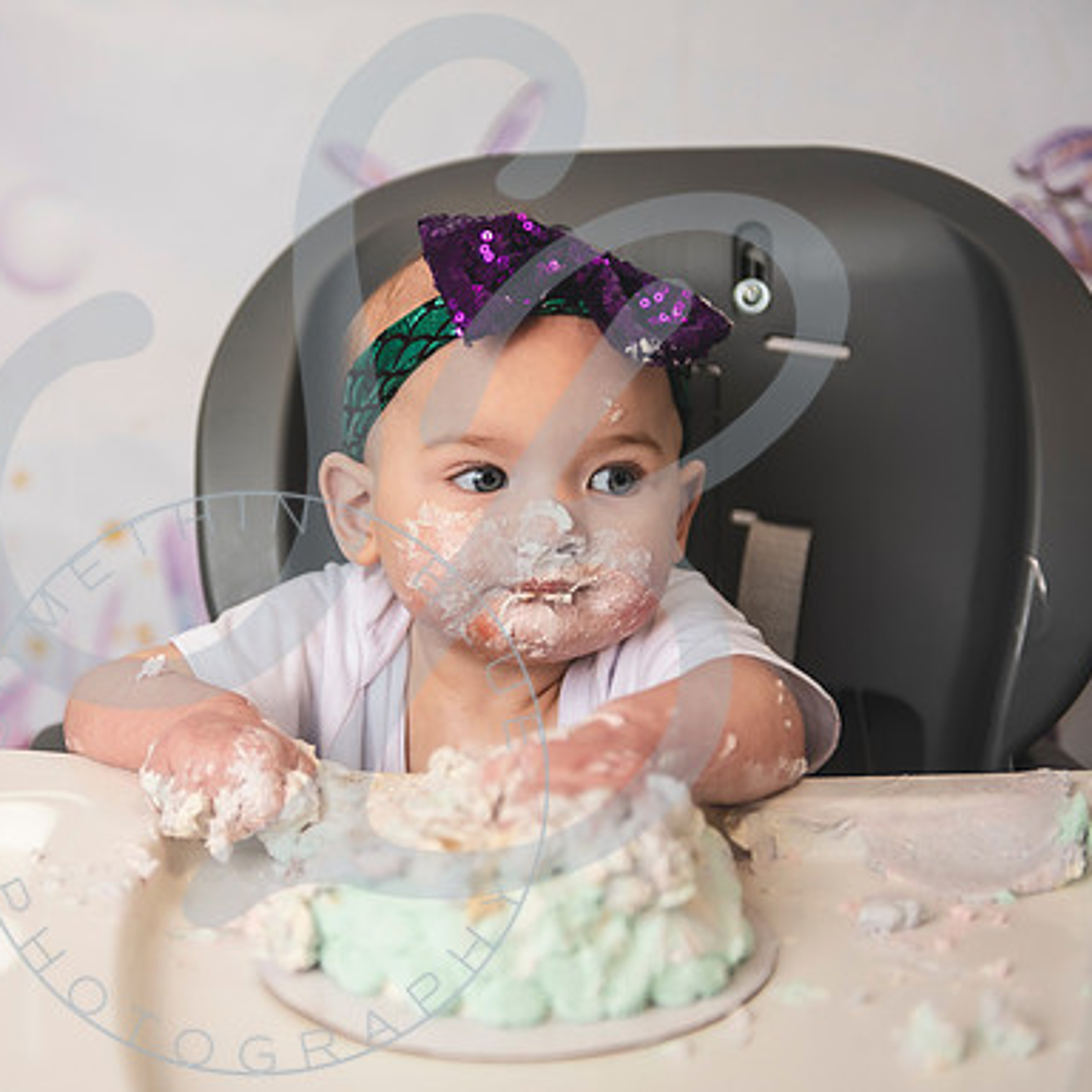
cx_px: 293
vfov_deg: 21.4
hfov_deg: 21.2
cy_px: 545
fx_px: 2891
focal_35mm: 81
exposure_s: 1/160
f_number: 2.8
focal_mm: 56
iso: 250
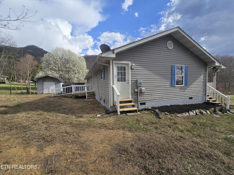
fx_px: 88
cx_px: 117
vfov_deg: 89.9
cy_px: 88
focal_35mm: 13
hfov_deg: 106.2
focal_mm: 2.2
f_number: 2.2
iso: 50
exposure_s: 1/2038
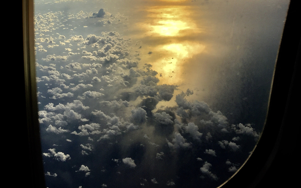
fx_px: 345
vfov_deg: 29.8
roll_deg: +1.7
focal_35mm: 42
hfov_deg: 47.2
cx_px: 148
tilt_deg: -10.3
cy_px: 38
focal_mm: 4.15
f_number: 2.2
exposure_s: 1/2639
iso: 32
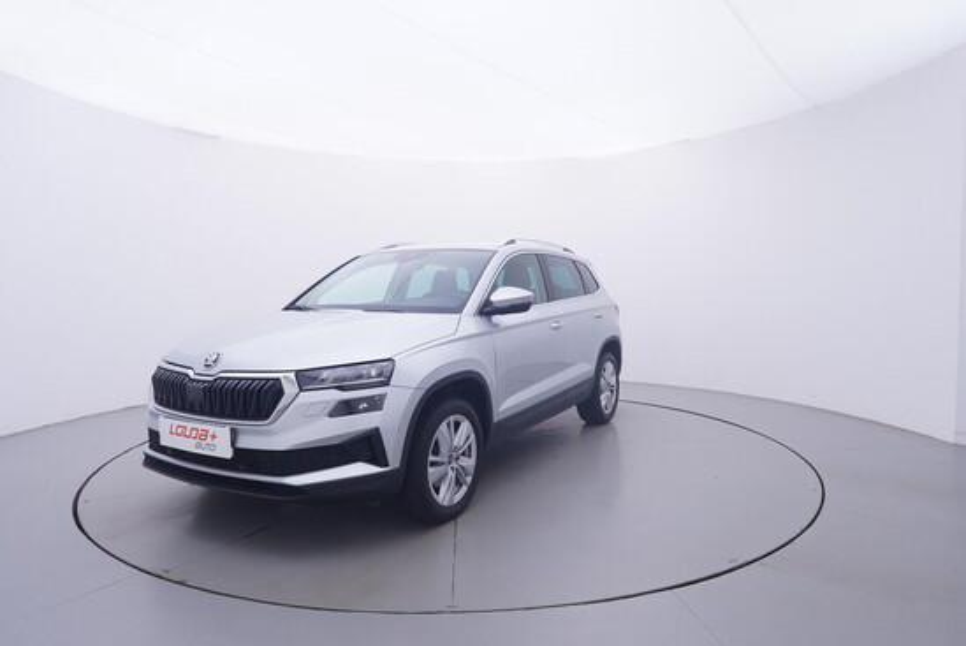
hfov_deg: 77.3
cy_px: 323
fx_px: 604
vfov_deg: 56.2
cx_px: 483
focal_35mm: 22
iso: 200
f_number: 5
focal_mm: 15
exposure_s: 1/80
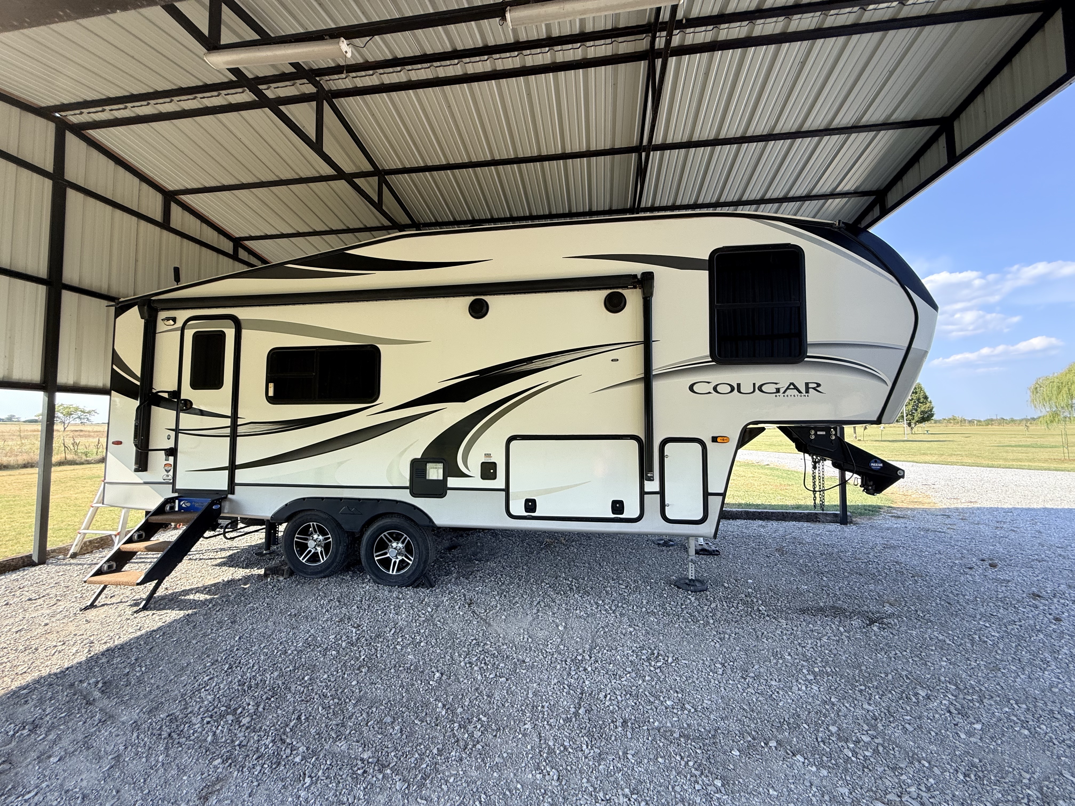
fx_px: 435
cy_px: 403
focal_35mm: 14
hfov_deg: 102.1
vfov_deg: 85.7
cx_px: 538
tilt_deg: +3.5
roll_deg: -0.3
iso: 50
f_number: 2.2
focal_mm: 2.22
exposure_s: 1/374
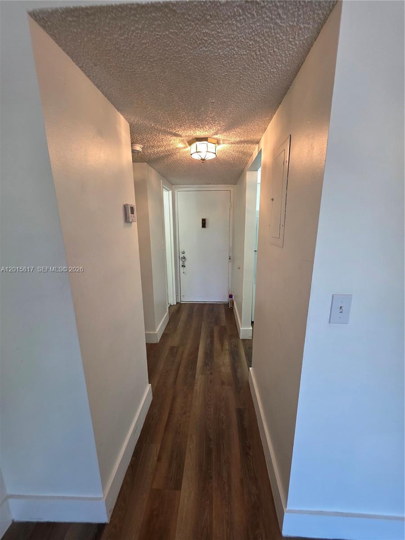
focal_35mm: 13
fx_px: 203
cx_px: 202
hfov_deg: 89.9
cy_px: 270
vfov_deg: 106.2
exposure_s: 1/120
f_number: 1.9
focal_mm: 2.2
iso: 160
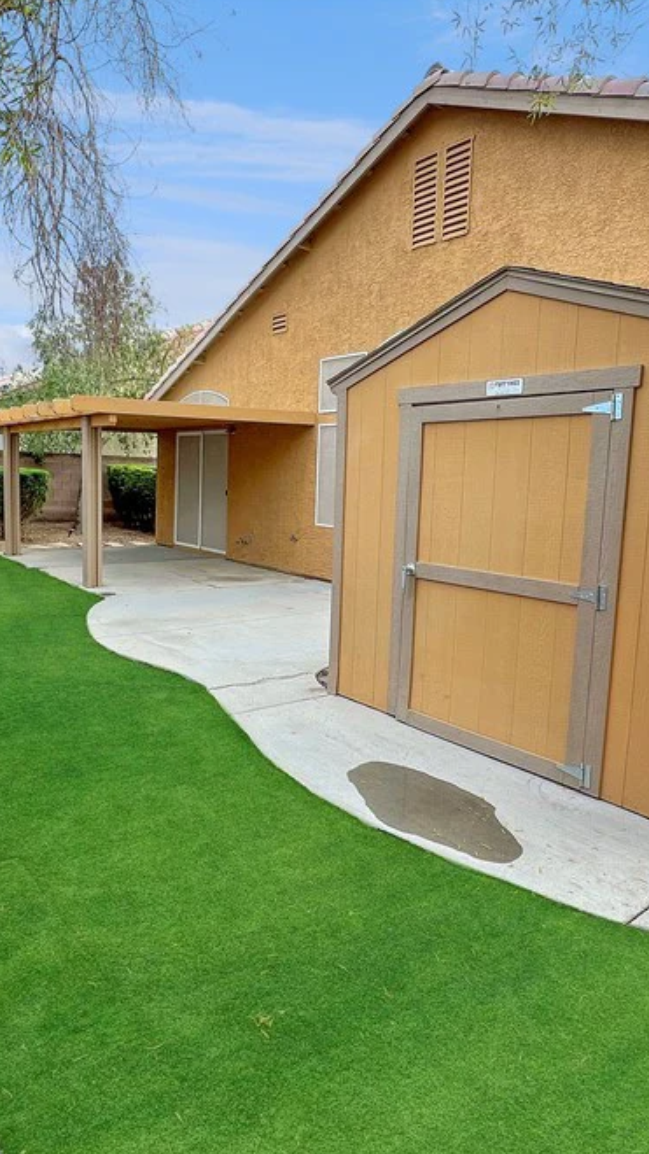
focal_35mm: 22
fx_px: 673
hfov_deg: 51.4
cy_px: 576
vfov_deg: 81.2
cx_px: 290
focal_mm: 1.57
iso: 32
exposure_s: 1/142
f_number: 1.8
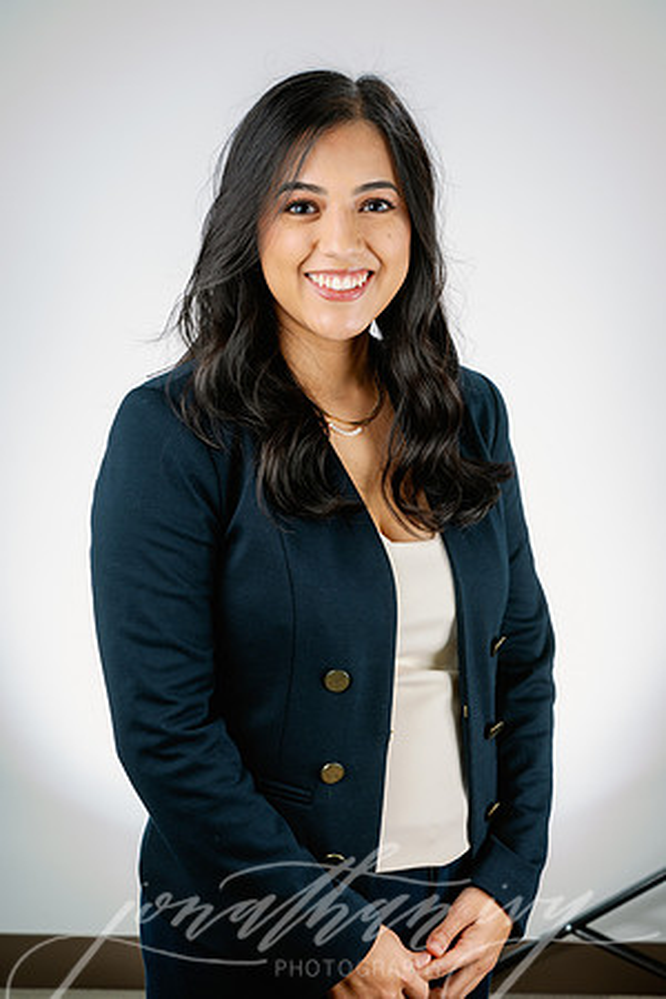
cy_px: 500
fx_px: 1942
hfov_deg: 19.5
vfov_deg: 28.8
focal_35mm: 70
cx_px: 333
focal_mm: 70
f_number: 8
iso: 125
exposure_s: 1/160
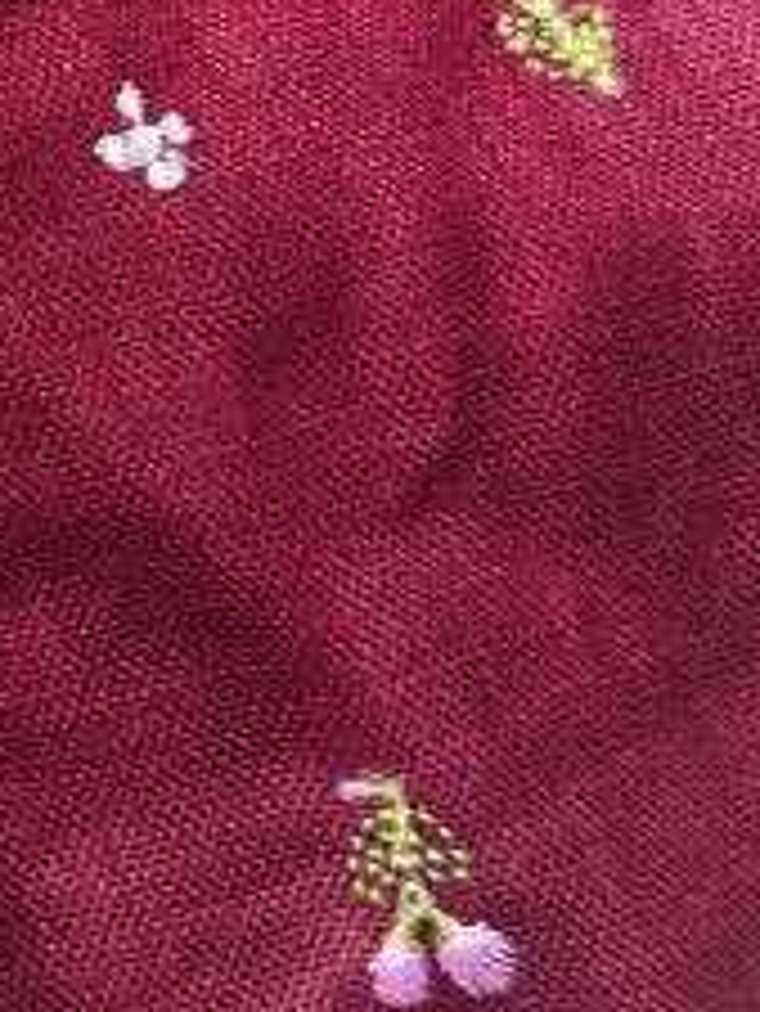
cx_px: -814
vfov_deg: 15.1
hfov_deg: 10.5
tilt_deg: -75.7
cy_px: 4
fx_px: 3743
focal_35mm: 128
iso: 80
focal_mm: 6.86
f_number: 1.78
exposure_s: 1/516
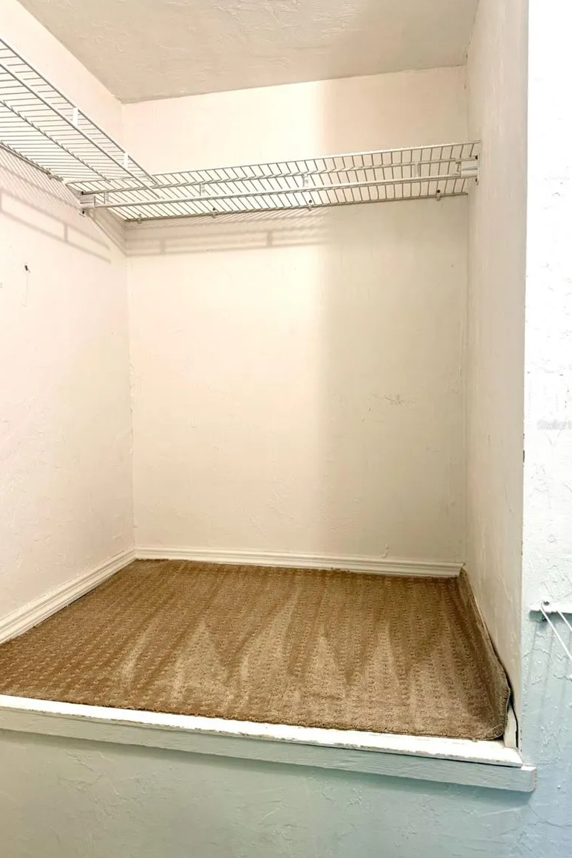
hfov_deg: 49.5
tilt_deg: -3.0
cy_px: 425
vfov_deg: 69.4
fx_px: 620
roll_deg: +0.2
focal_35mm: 26
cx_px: 255
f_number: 1.78
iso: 200
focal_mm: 6.76
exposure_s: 1/60
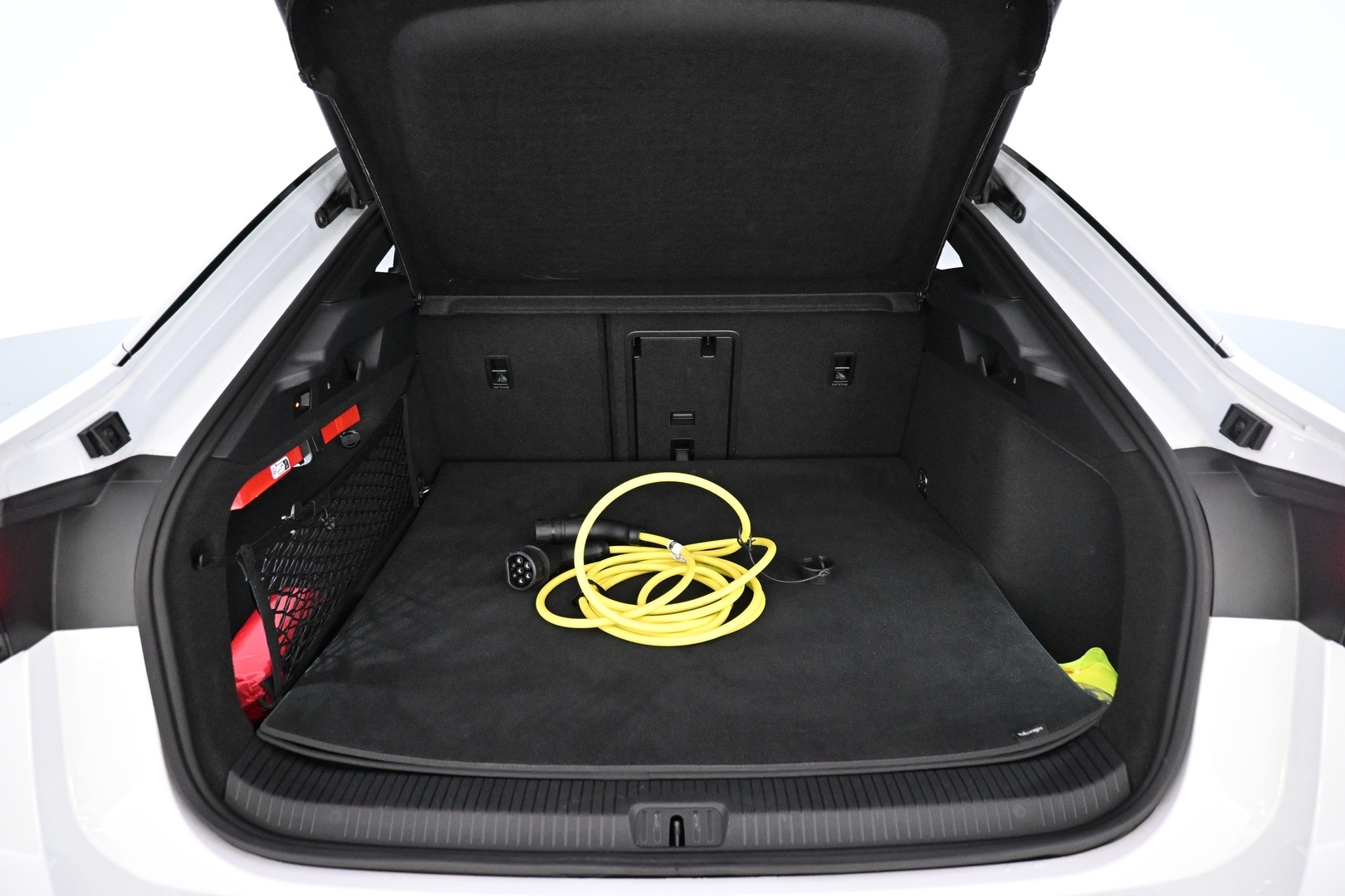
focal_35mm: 24
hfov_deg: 73.7
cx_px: 672
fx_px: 897
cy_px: 448
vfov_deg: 53.1
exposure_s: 1/80
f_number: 3.5
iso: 4000
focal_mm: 16
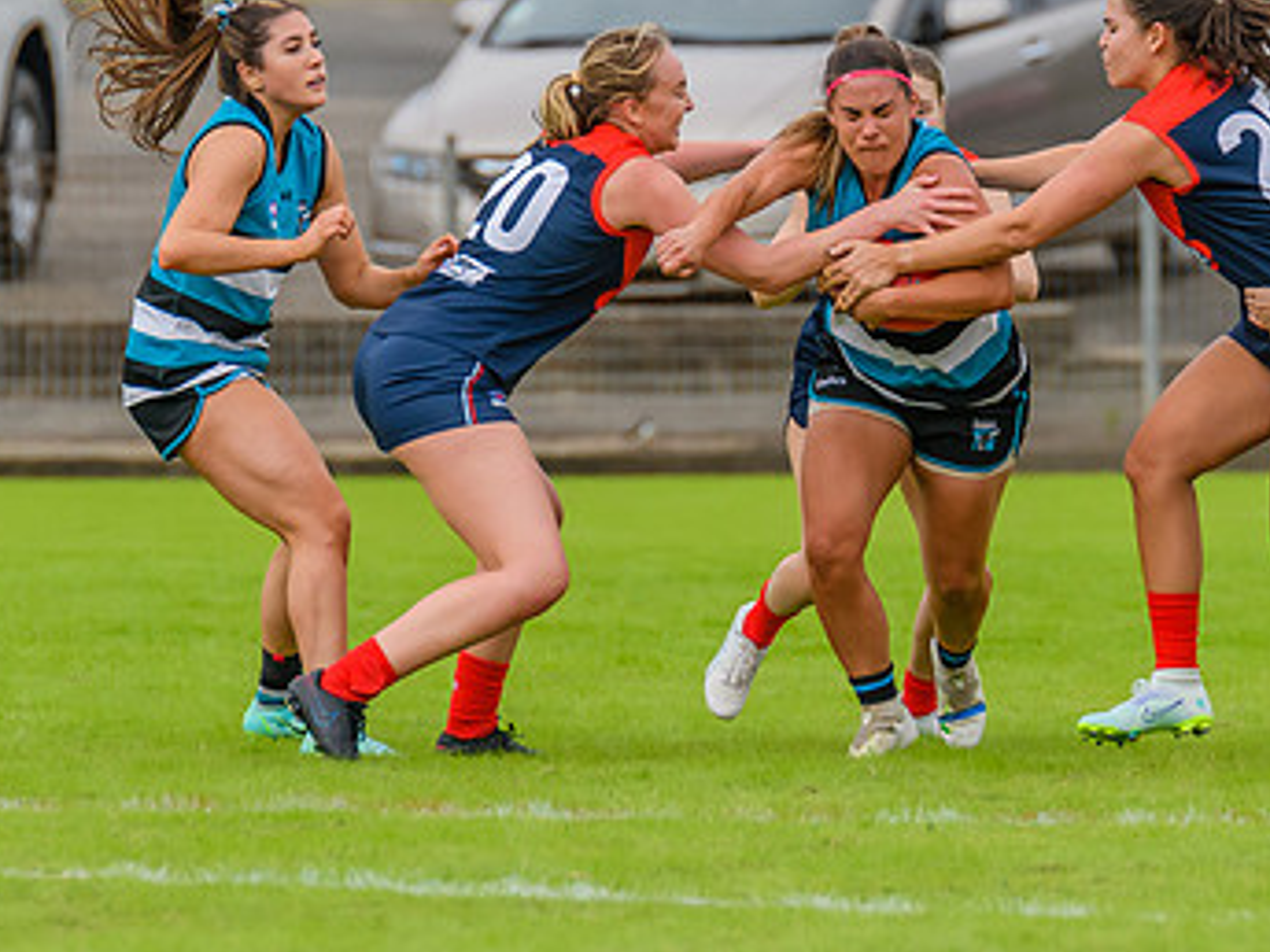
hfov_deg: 1.7
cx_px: 876
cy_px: 326
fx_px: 42705
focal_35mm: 1164
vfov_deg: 1.3
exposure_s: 1/2000
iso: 800
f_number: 6.3
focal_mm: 420
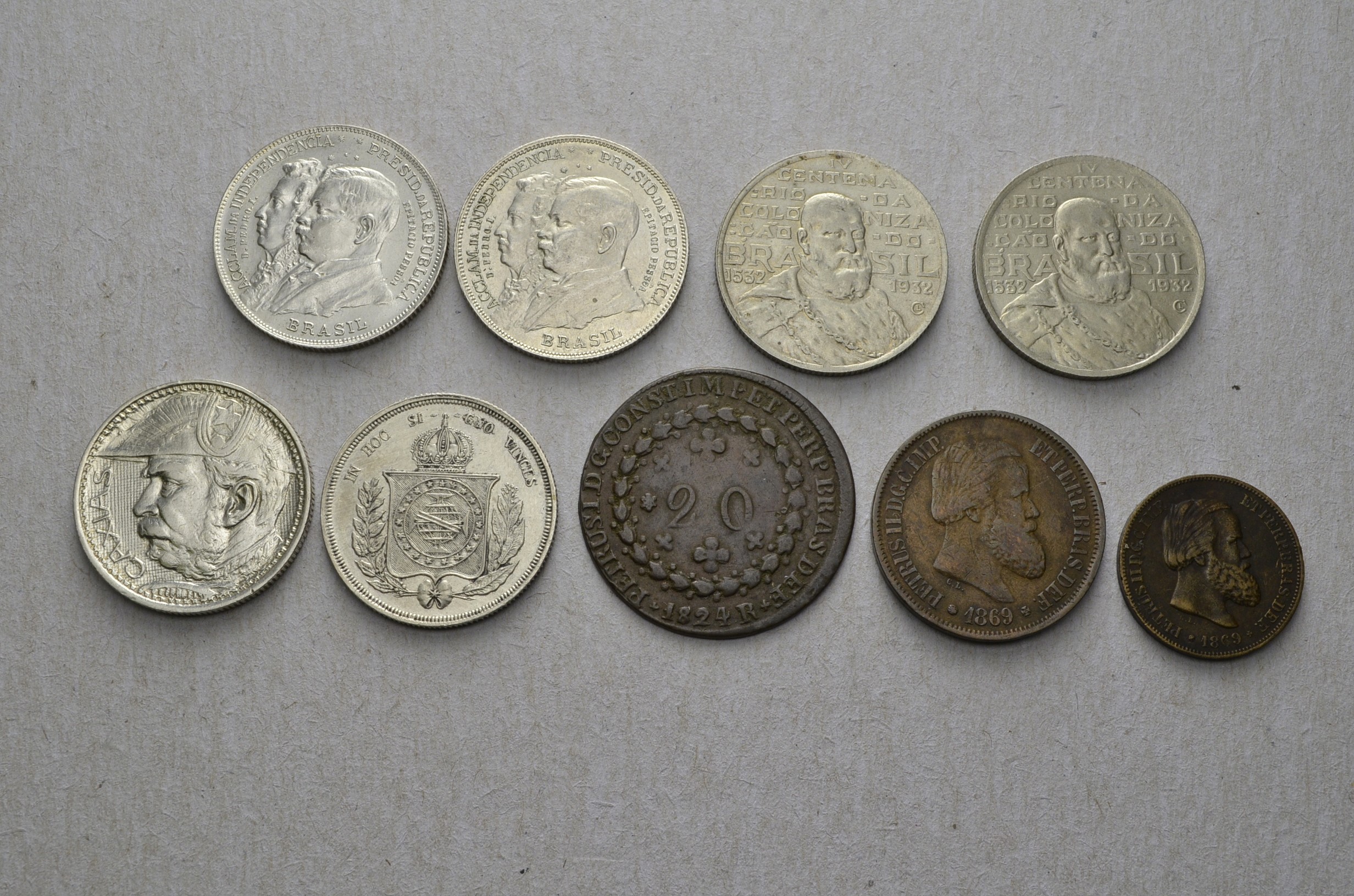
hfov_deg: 41.2
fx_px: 1802
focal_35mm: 48
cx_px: 677
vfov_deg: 28.0
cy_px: 448
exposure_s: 1/250
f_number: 14
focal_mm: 32
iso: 400
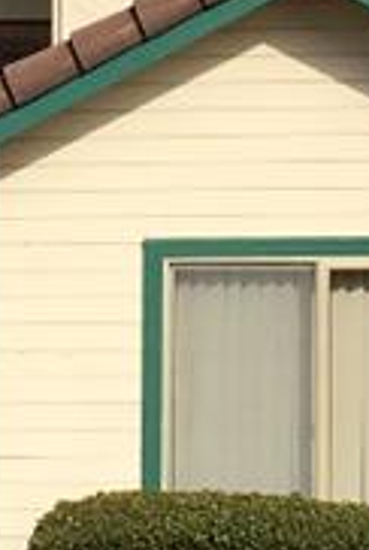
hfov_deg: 5.6
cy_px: 139
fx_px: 3798
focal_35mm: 248
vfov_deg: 8.3
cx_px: 163
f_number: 2.2
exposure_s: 1/1923
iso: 25
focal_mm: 4.15
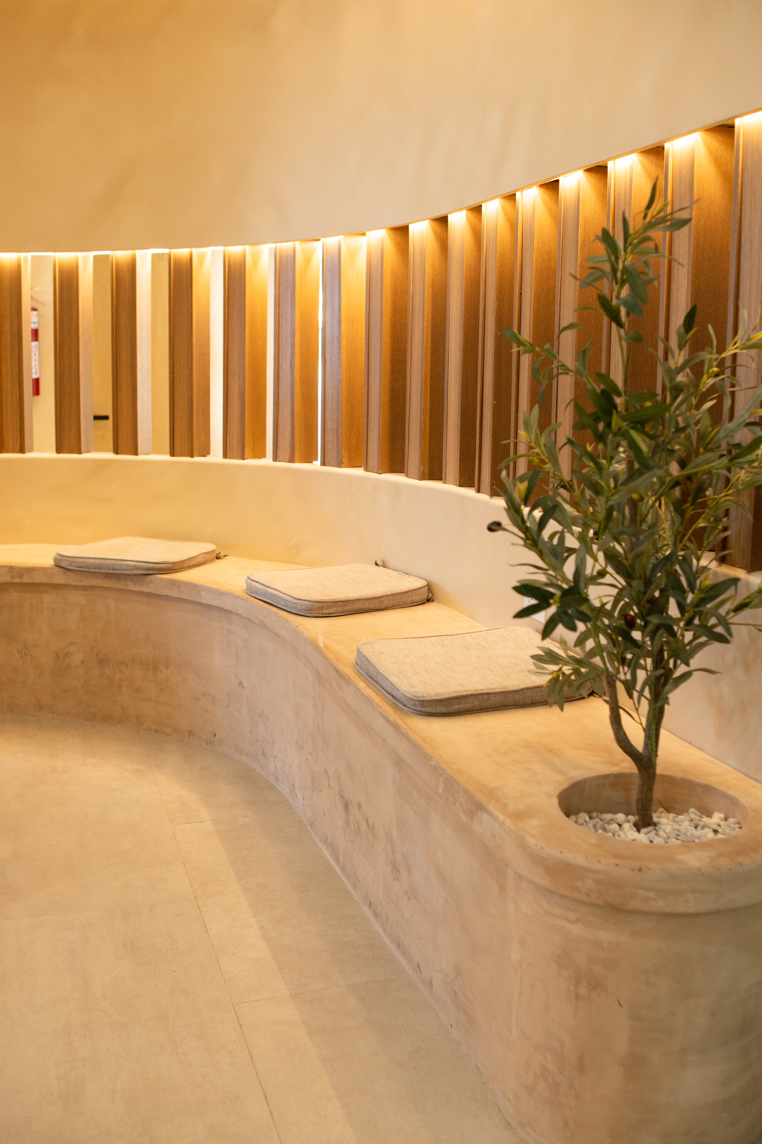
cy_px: 572
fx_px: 1095
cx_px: 381
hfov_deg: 38.4
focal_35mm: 34
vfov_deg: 55.1
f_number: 2.5
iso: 400
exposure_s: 1/125
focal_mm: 23
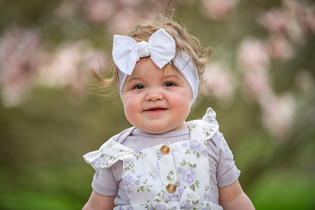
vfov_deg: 9.5
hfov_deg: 14.2
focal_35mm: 145
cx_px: 158
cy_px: 105
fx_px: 1268
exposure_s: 1/1250
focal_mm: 145
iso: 320
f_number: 2.8
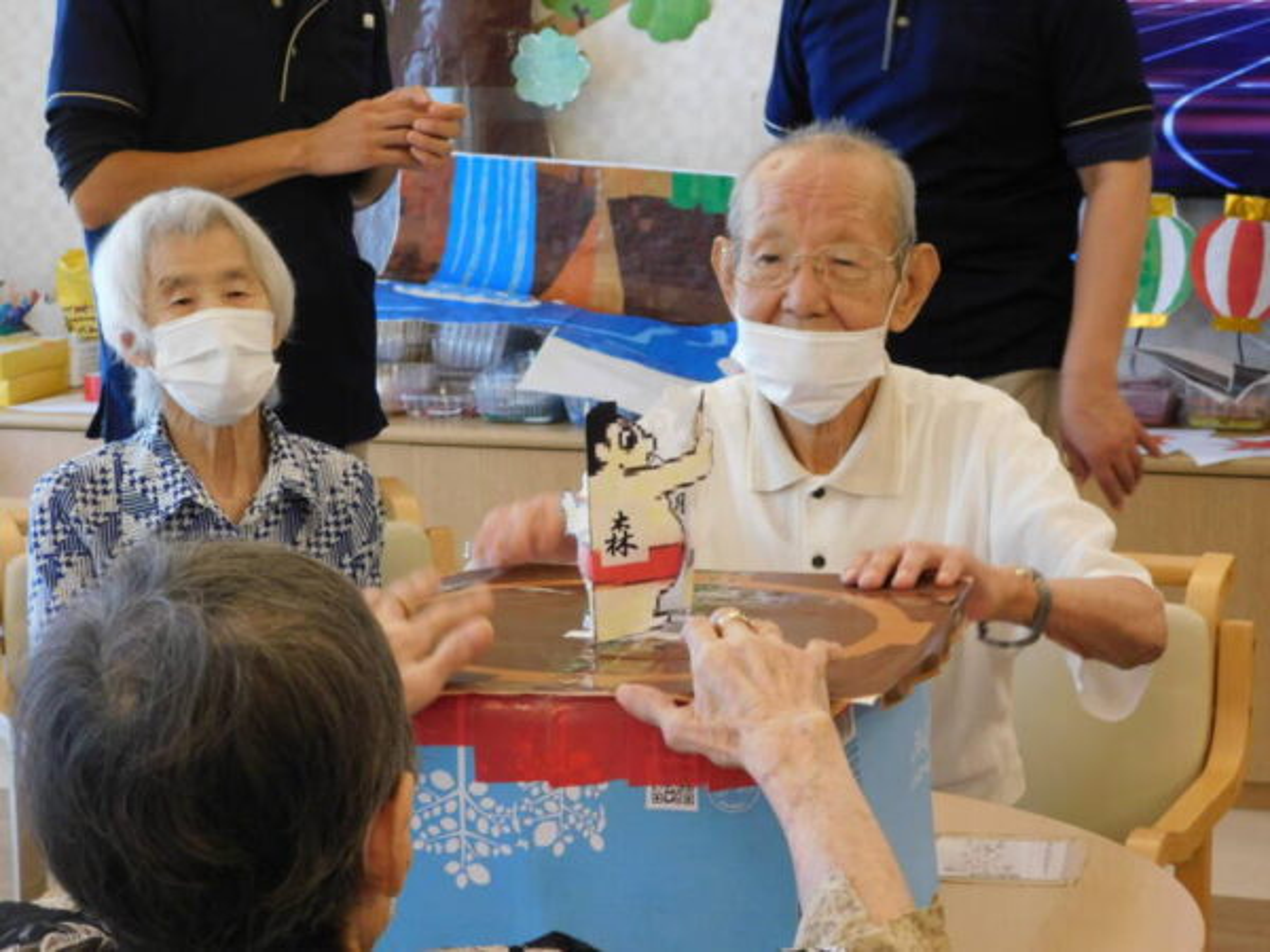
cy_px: 476
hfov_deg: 24.4
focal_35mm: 80
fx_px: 2935
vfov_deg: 18.4
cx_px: 635
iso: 360
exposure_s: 1/30
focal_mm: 14.2
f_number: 4.4
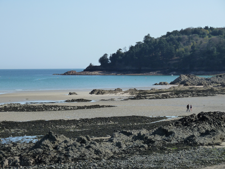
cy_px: 84
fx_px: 773
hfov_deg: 16.6
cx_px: 112
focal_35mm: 119
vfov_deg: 12.5
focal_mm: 19.5
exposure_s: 1/400
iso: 125
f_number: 5
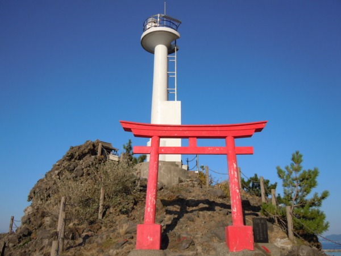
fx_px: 296
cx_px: 170
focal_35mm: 30
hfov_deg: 60.0
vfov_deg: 46.8
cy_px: 128
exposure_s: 1/400
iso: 100
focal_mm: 5.4
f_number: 7
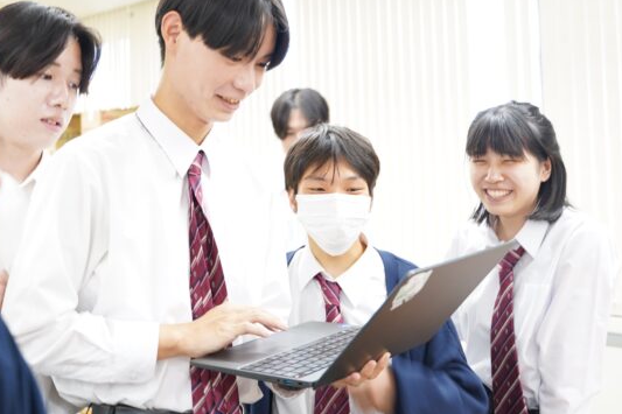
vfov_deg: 27.3
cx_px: 233
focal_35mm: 49
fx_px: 846
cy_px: 136
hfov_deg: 40.1
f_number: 3.2
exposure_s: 1/40
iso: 400
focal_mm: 34
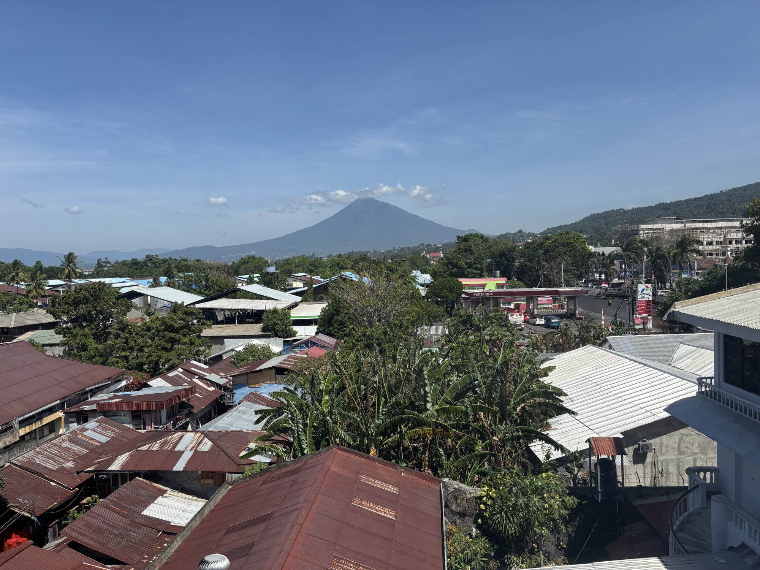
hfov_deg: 67.3
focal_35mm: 26
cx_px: 380
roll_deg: +1.2
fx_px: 571
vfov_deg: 53.1
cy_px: 285
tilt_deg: -1.1
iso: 50
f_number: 1.6
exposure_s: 1/3788
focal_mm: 5.96
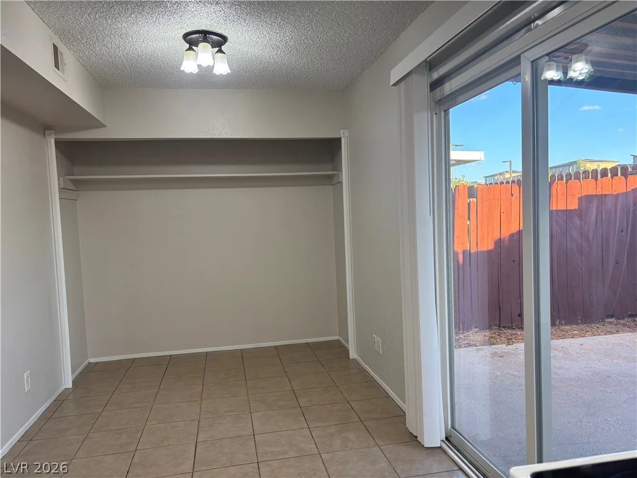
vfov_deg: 53.1
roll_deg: +2.0
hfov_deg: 67.3
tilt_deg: -2.8
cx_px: 318
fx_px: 478
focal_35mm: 26
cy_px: 239
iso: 80
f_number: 1.6
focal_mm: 5.96
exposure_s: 1/120
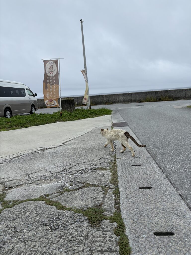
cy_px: 128
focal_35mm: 26
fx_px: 191
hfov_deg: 53.1
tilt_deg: -10.1
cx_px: 96
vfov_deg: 67.3
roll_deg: +5.2
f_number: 1.6
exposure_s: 1/3448
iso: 50
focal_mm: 5.96
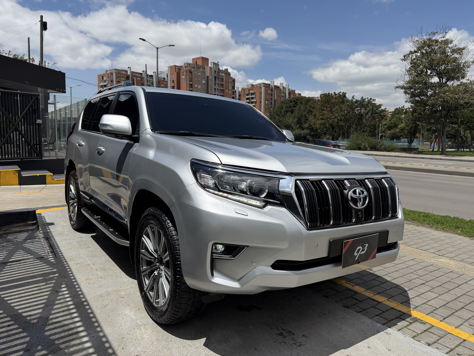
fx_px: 342
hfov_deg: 69.4
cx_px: 233
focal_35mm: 25
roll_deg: -0.7
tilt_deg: -6.5
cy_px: 172
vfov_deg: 54.9
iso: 100
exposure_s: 1/10309
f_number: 1.78
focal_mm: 6.76
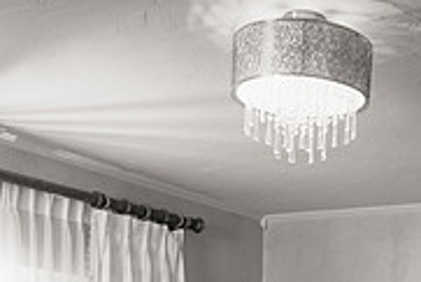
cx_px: 321
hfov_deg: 25.9
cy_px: 444
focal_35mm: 77
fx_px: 901
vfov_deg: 16.0
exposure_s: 1/250
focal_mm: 24
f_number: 2.8
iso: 1000
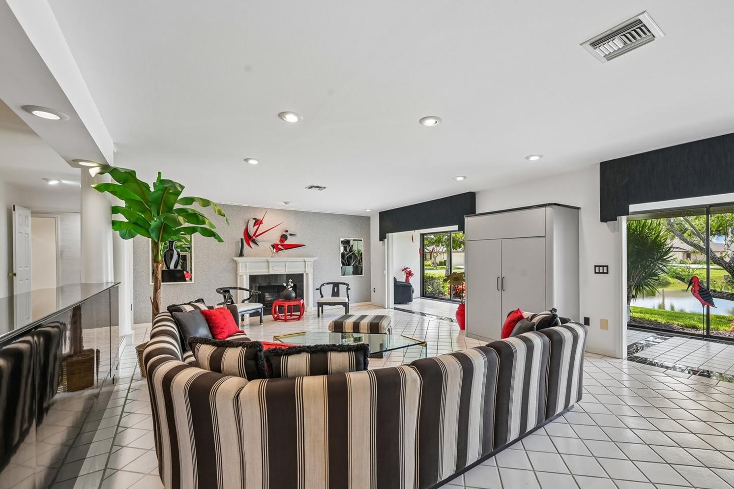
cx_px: 385
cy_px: 256
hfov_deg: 100.3
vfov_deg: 77.3
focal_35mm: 15
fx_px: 306
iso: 400
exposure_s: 1/60
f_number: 8
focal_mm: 14
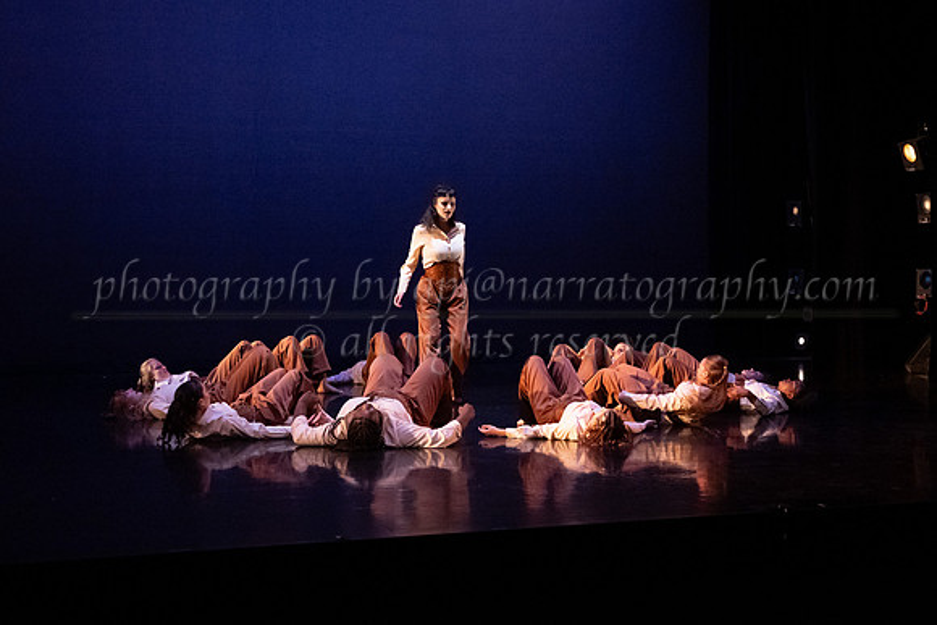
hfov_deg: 35.1
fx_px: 1478
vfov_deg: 23.9
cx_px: 544
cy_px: 327
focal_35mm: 57
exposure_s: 1/400
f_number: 3.5
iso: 4000
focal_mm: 46
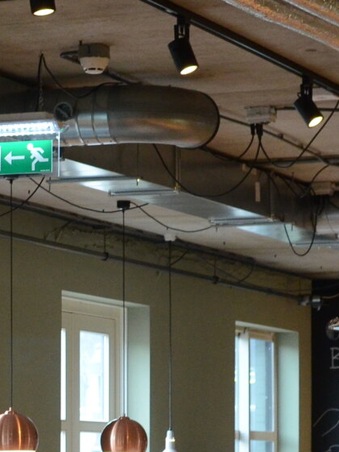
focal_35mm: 184
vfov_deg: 10.7
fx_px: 2398
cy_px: 429
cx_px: -244
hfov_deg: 7.9
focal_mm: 35
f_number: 4.5
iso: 1600
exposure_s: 1/50
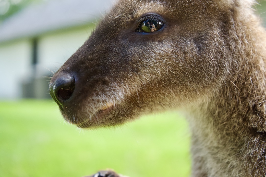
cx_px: 133
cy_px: 88
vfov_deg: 28.1
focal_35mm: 48
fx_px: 355
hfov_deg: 41.1
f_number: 4.5
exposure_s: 1/2000
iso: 6400
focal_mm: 48
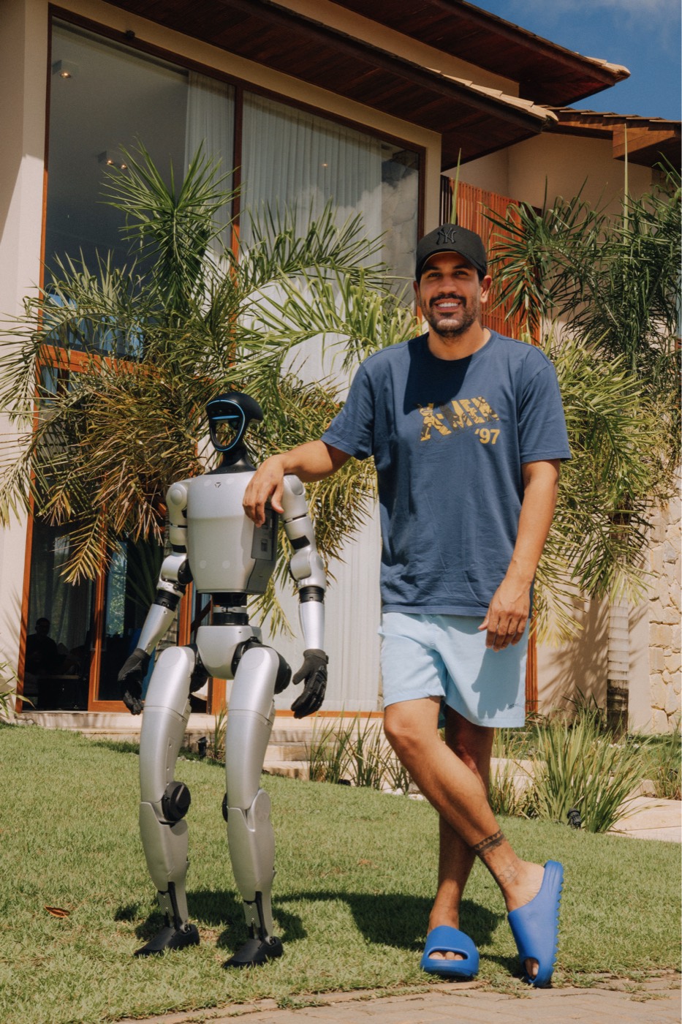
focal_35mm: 50
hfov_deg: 27.2
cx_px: 341
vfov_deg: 40.0
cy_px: 512
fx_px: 1407
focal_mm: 33
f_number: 14
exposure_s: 1/125
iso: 125
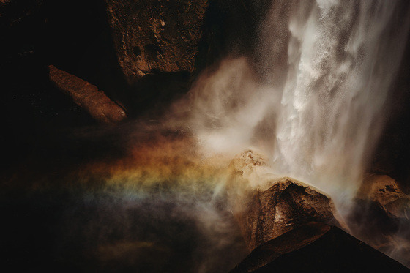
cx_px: 205
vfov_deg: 10.2
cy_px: 136
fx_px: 1537
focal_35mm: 135
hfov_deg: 15.2
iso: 100
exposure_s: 1/2000
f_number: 3.5
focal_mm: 135
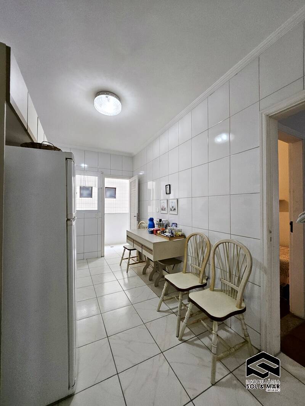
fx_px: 153
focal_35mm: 13
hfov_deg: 89.9
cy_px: 203
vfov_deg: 106.2
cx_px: 152
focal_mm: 1.7
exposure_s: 1/60
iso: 200
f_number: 2.2
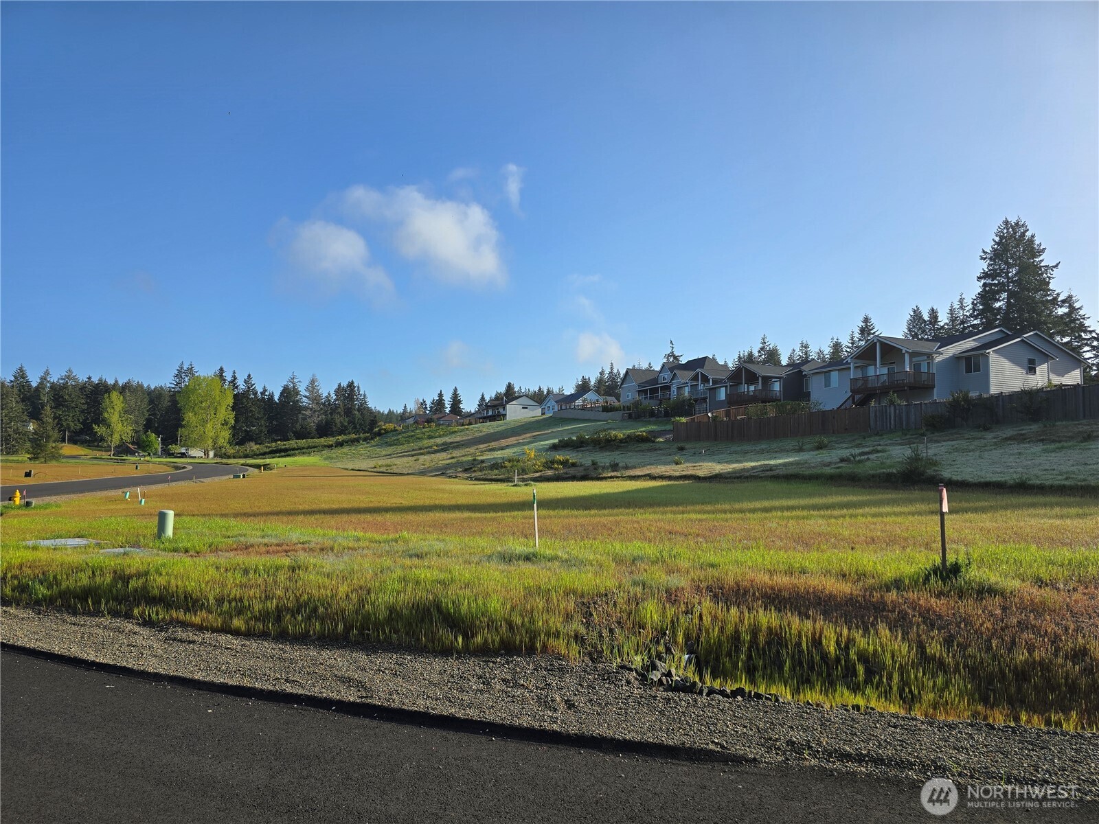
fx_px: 730
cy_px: 412
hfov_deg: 73.9
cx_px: 550
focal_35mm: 23
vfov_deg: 58.9
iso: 12
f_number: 1.7
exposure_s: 1/705
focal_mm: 6.3
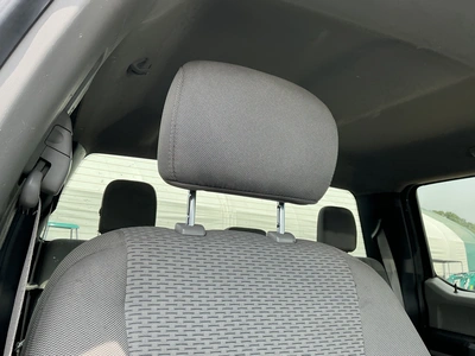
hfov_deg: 63.4
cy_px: 178
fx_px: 384
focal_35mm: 28
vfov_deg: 49.7
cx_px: 238
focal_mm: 3
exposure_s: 1/172
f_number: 1.8
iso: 25
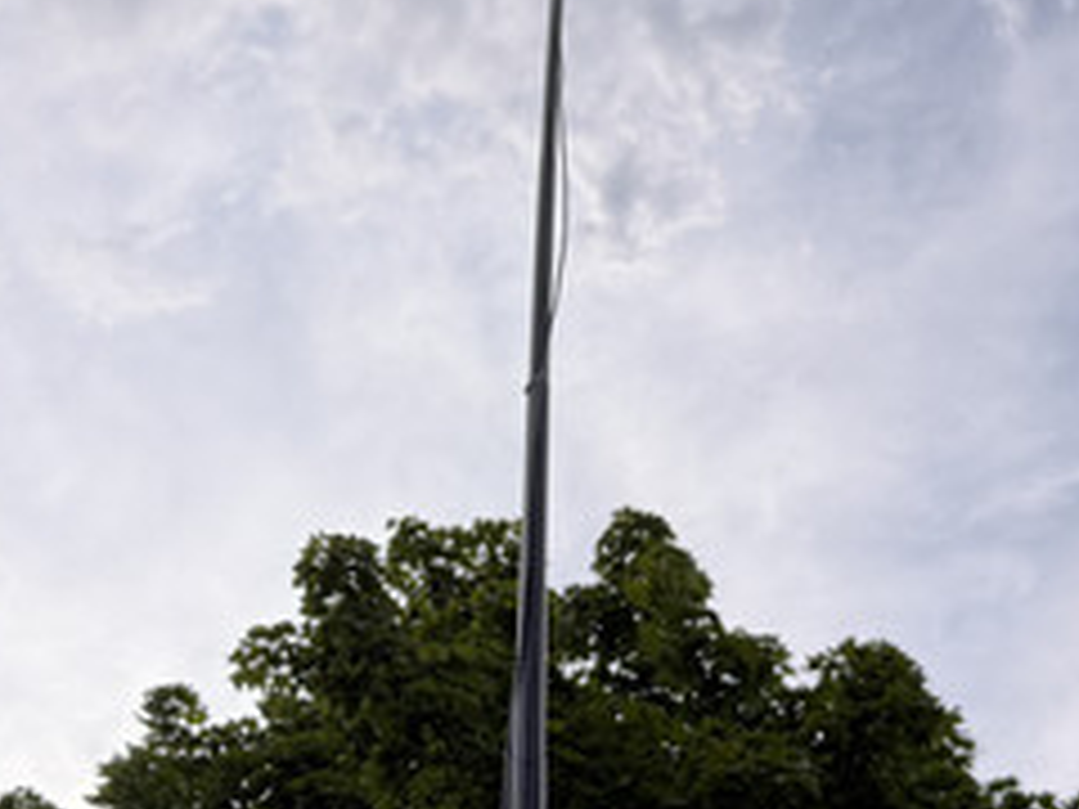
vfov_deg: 22.9
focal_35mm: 64
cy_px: 324
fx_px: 1995
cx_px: 580
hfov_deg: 30.3
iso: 80
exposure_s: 1/1901
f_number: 1.78
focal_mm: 6.76
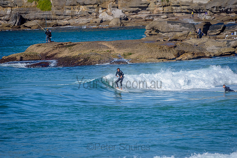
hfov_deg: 4.1
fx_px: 3292
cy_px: 79
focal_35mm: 500
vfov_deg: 2.8
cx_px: 118
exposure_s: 1/2000
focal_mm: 500
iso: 125
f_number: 5.6
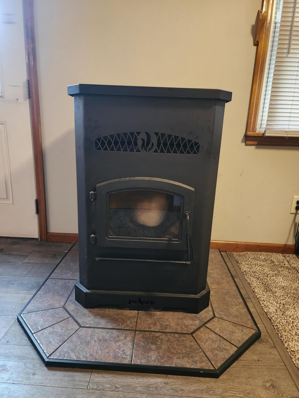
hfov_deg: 58.9
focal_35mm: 23
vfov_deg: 73.9
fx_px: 265
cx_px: 150
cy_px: 199
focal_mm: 6.4
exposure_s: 1/24
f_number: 1.8
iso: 800
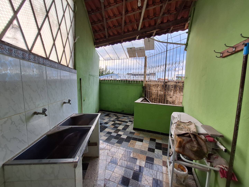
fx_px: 94
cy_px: 94
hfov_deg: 106.2
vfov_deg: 89.9
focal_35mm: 13
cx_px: 124
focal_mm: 1.74
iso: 50
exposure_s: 1/120
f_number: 2.2
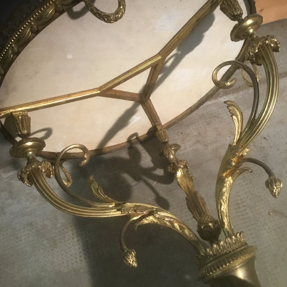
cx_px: 143
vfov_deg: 44.7
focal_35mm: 37
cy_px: 114
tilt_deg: -55.6
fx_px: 347
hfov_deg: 44.9
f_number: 2.4
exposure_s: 1/33
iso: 200
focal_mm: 3.3
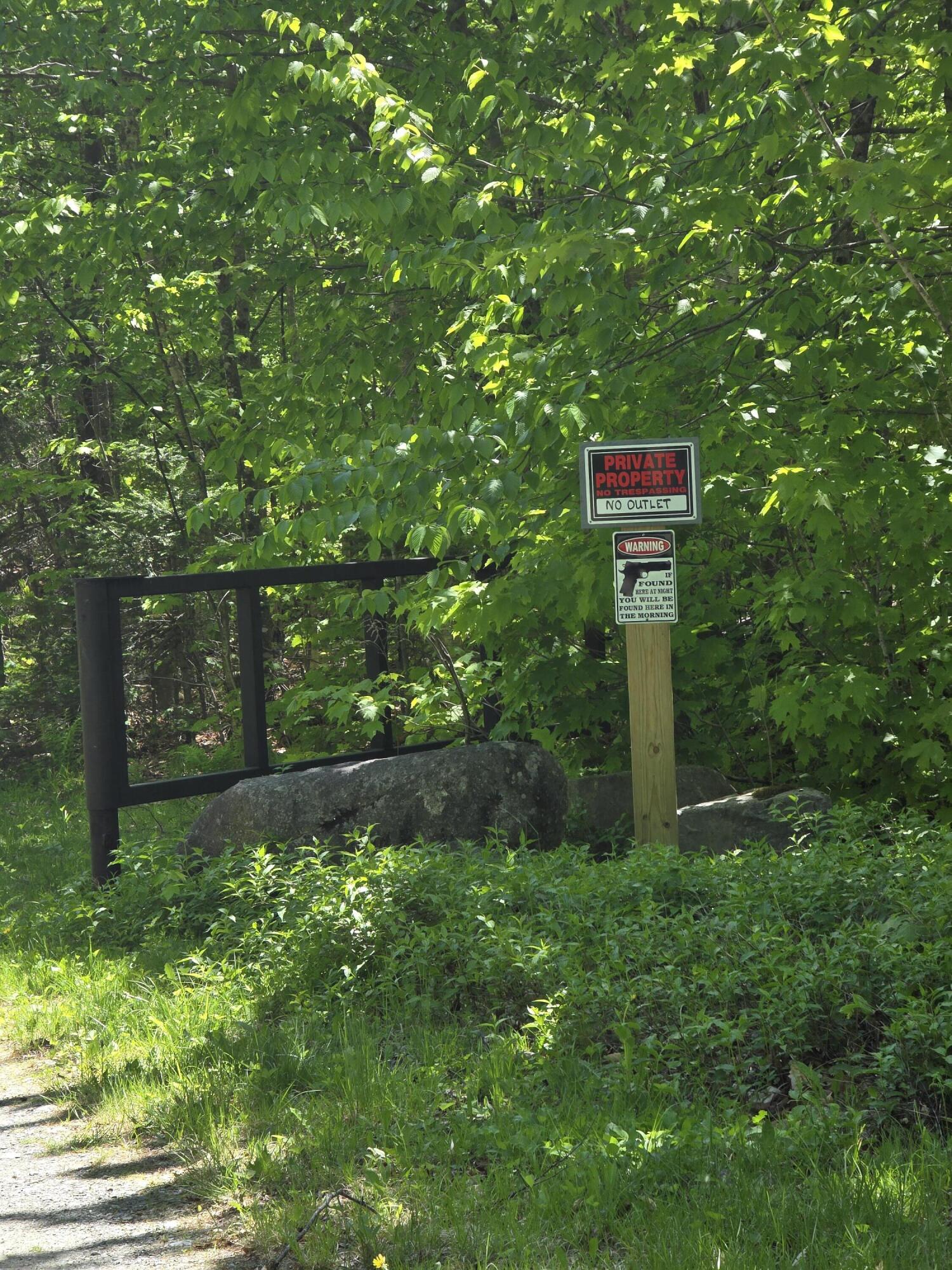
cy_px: 635
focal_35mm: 115
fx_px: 4217
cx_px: 476
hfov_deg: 12.9
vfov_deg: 17.1
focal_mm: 18.6
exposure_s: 1/267
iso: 64
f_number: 3.4
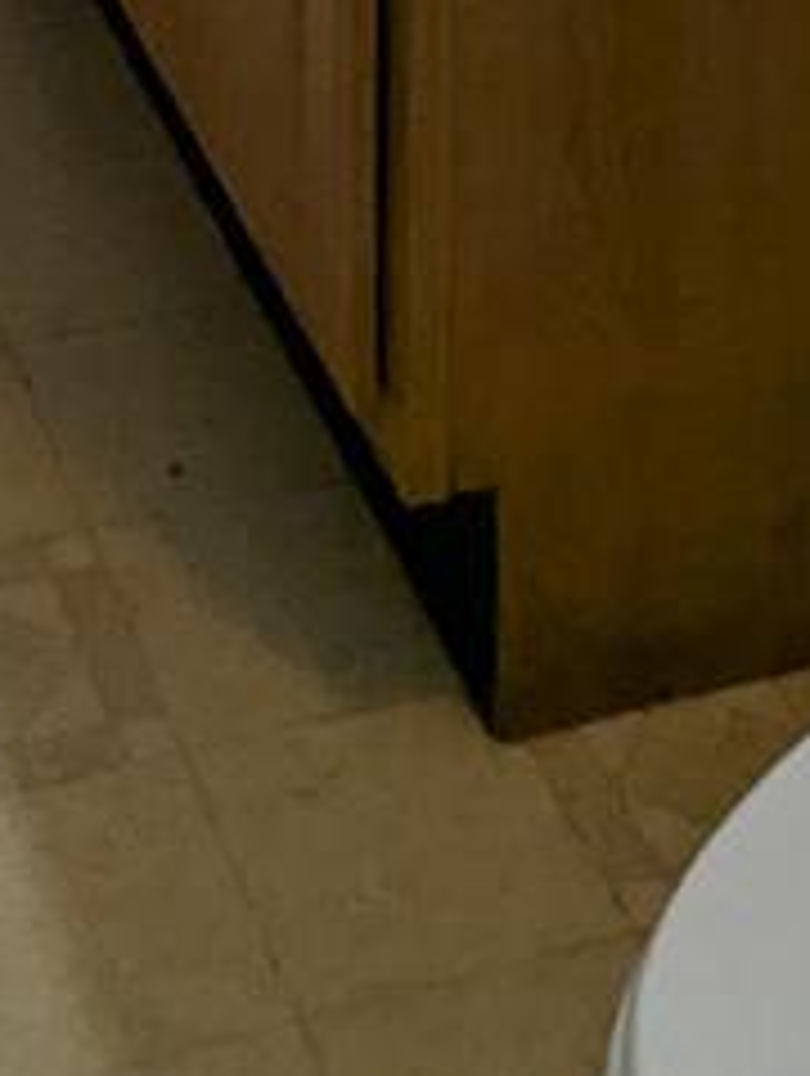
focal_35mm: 103
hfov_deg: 14.3
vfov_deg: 13.3
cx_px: 184
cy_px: -1598
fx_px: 3205
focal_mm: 2.35
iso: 56
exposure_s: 1/33.3
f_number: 2.2
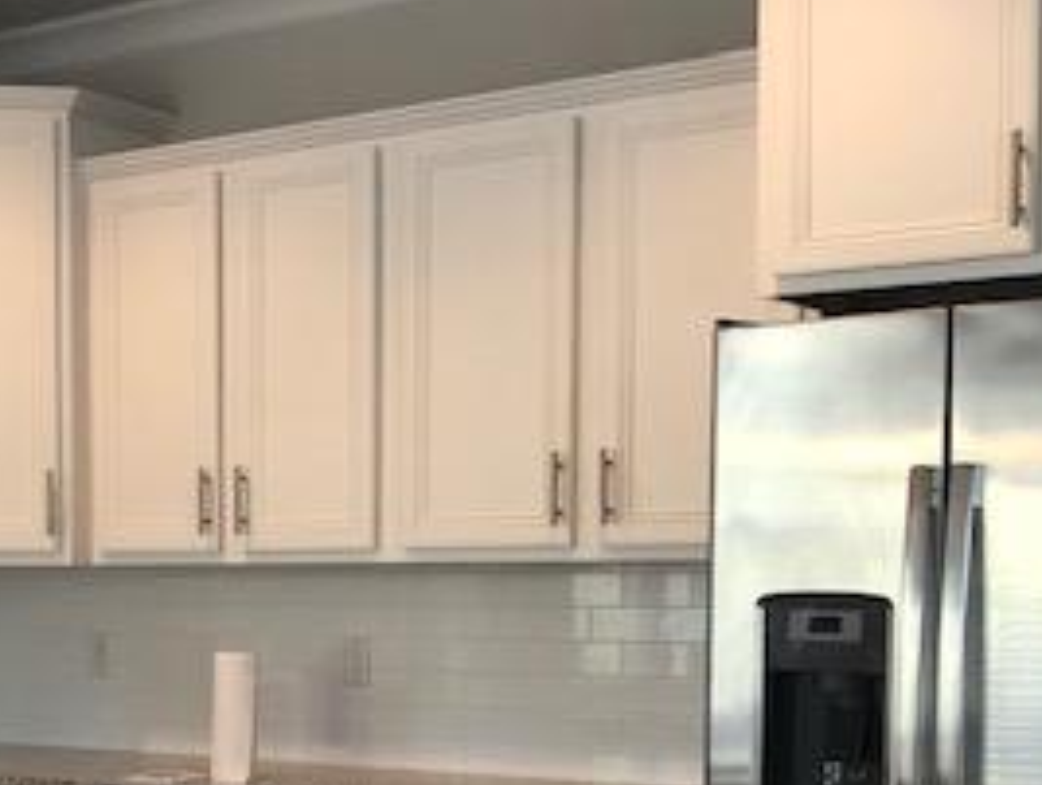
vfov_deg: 21.6
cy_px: 683
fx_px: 2020
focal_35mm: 67
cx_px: 156
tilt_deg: -2.7
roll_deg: +0.1
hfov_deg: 28.1
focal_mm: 4
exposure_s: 1/30
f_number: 1.8
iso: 40
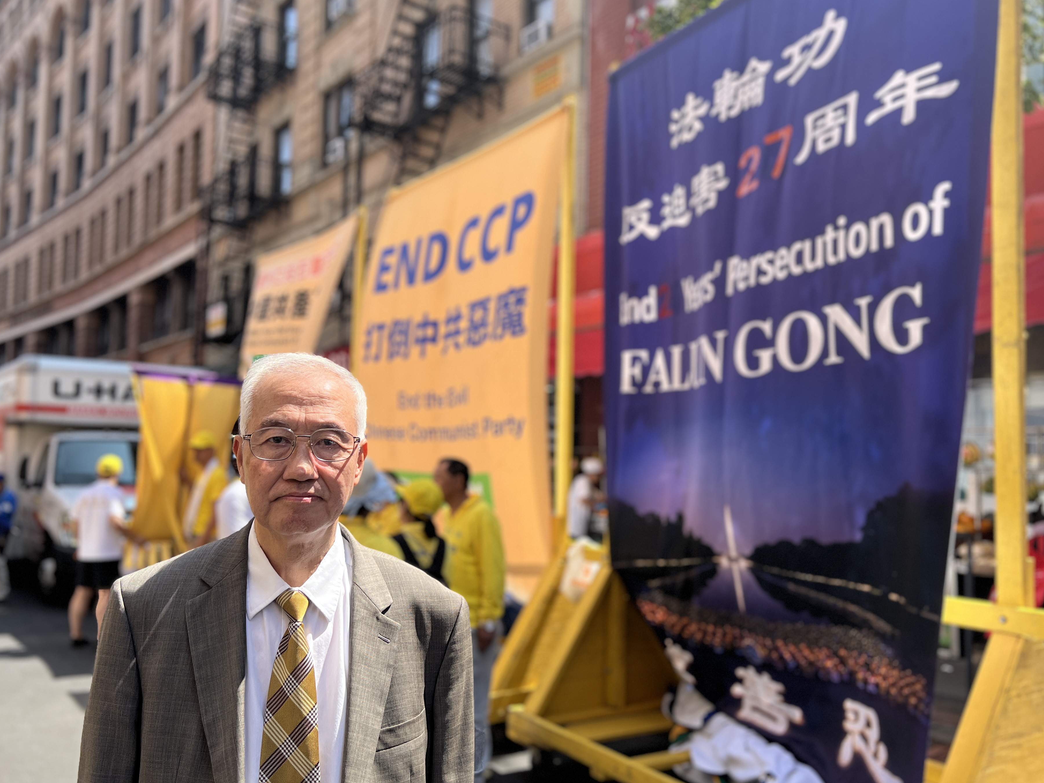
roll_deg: -1.4
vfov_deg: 48.2
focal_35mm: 29
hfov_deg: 61.6
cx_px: 500
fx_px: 875
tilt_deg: +2.3
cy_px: 417
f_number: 1.5
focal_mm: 5.7
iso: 50
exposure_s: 1/1838
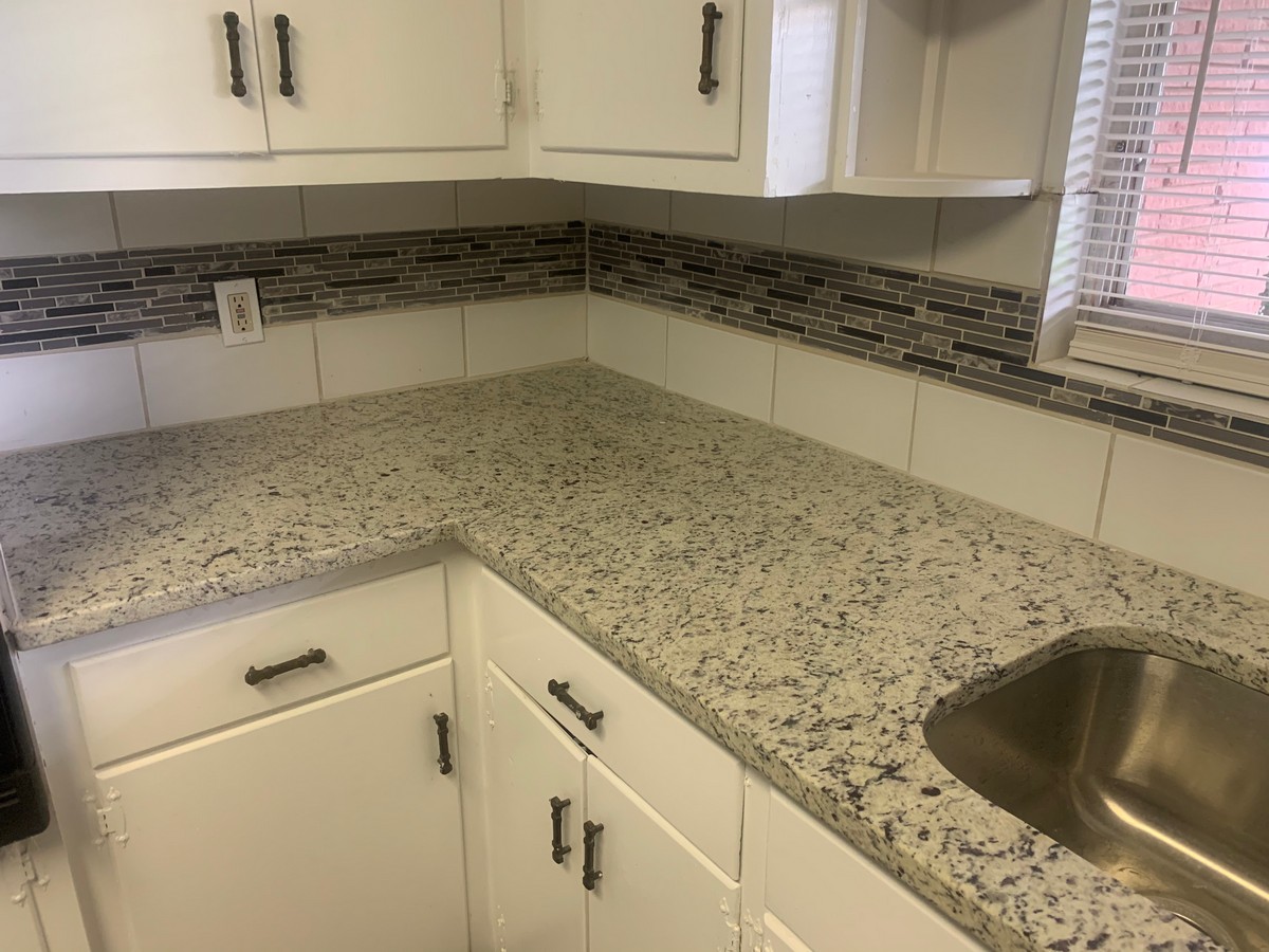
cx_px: 634
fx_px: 953
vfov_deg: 53.1
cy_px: 476
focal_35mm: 26
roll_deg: +0.5
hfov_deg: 67.3
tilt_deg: -20.7
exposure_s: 1/60
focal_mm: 4.25
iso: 200
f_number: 1.8
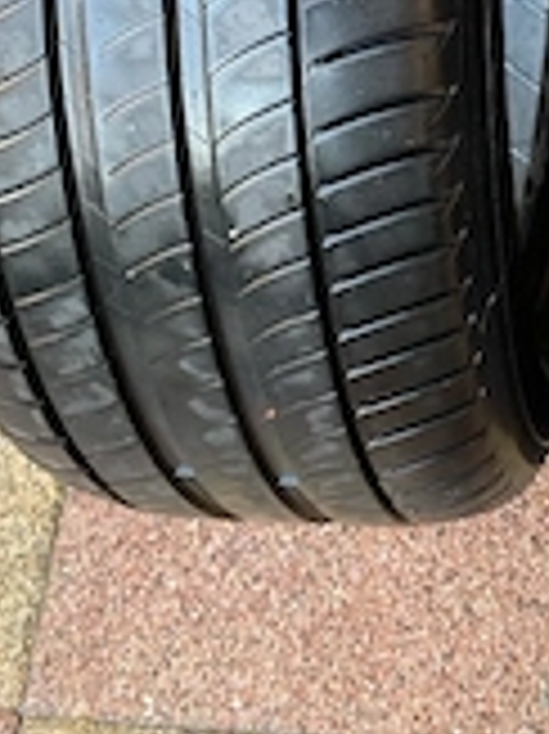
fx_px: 1355
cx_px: 585
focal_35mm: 64
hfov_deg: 21.8
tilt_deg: -63.7
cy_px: -158
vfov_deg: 26.7
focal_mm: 4.25
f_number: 1.8
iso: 125
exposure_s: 1/69
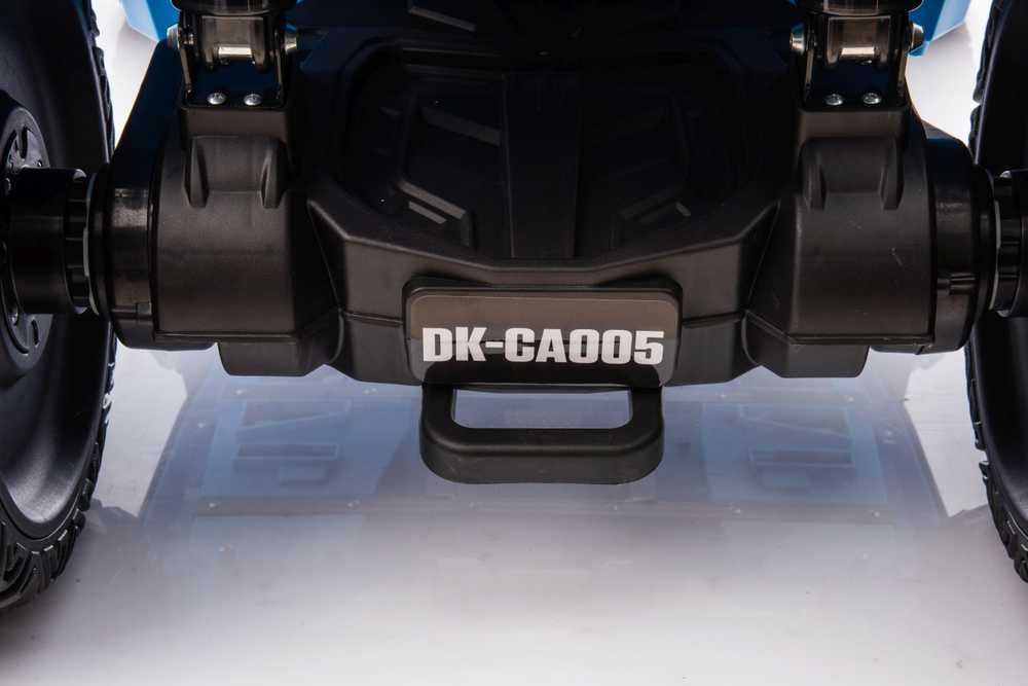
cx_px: 514
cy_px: 343
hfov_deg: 27.0
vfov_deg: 18.2
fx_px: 2142
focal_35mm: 75
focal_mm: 75
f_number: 18
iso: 100
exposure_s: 1/100
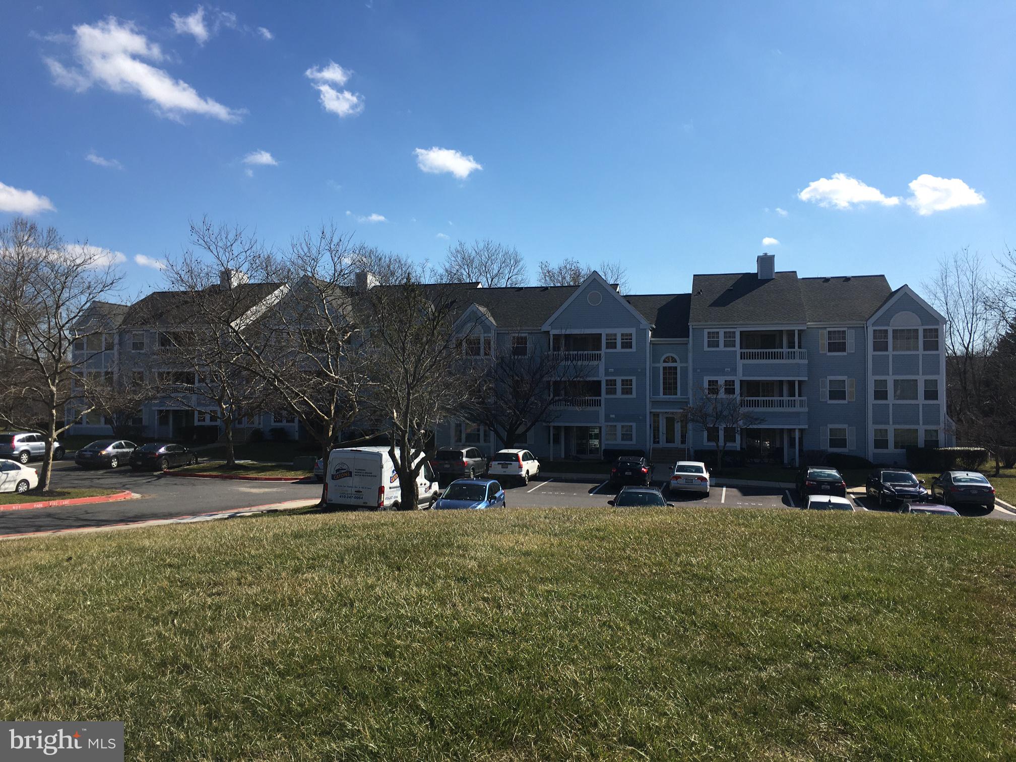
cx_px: 508
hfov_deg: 61.7
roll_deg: +0.4
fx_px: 851
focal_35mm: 29
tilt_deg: +1.8
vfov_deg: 48.2
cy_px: 381
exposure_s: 1/1923
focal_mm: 4.15
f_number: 2.2
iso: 25
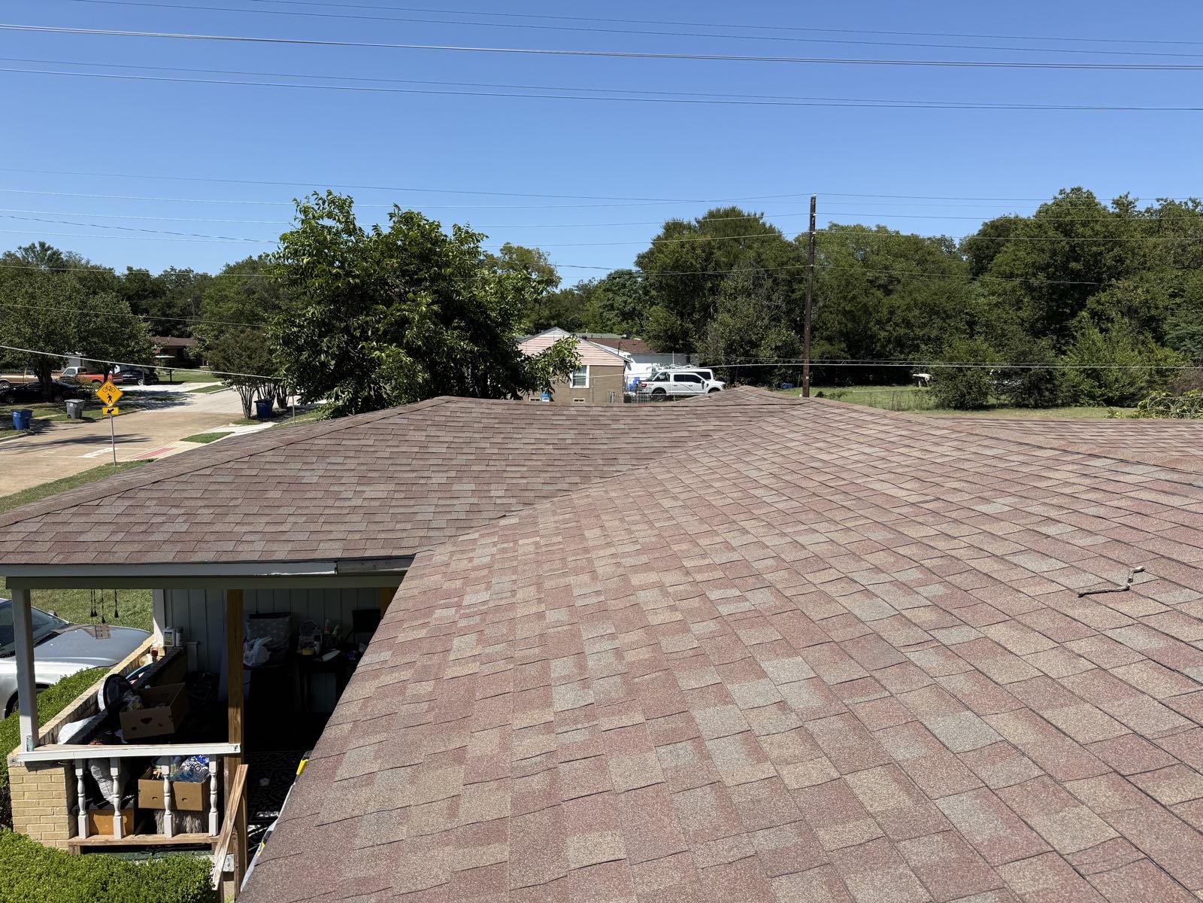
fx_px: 834
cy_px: 452
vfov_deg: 56.8
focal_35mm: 24
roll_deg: -1.0
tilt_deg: -5.0
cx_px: 602
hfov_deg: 71.6
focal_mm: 6.76
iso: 80
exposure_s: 1/4167
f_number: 1.78
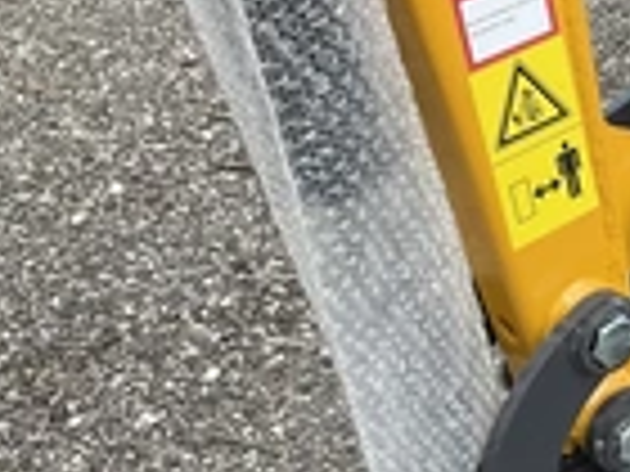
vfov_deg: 17.8
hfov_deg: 21.7
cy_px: 216
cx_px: 778
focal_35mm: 83
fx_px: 1511
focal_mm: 3
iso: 25
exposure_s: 1/606
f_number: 1.8
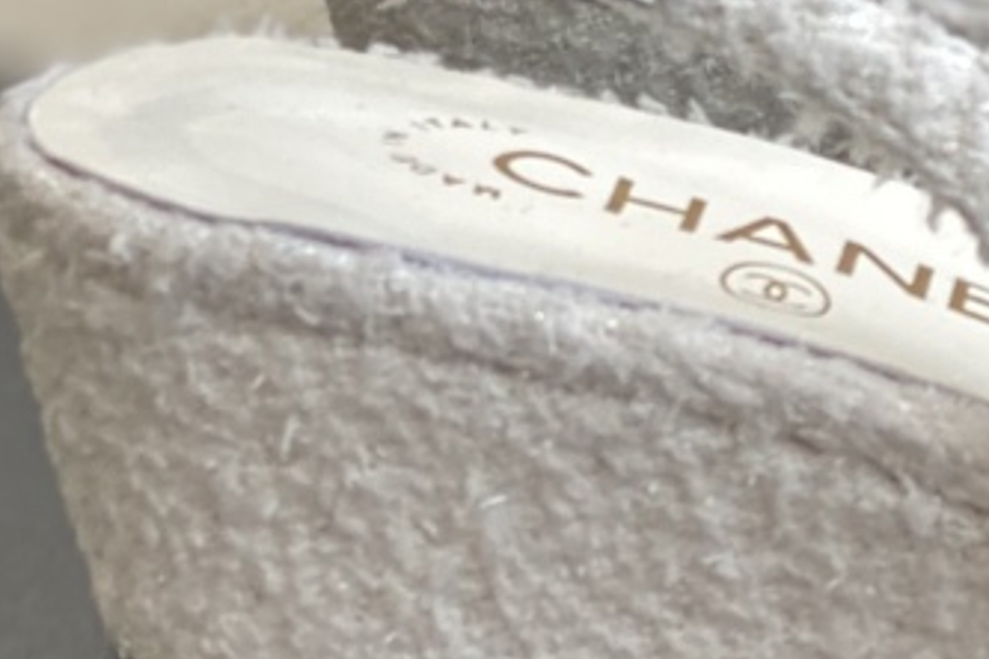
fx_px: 6428
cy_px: 291
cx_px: 1387
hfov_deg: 8.6
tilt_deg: -17.3
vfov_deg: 5.9
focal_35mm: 234
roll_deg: -1.6
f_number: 2
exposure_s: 1/122
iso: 25
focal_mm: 6
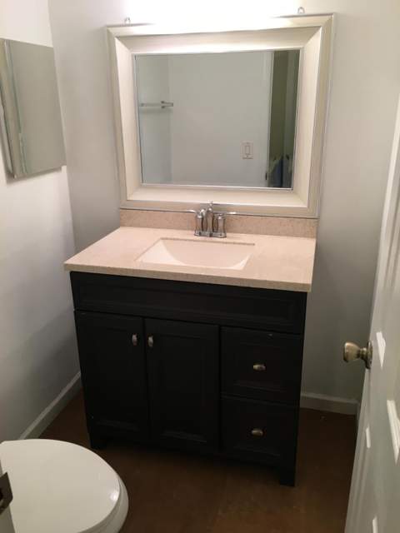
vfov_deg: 61.7
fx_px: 447
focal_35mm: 29
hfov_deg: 48.2
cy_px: 266
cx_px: 200
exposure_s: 1/30
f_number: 2.2
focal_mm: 4.15
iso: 50
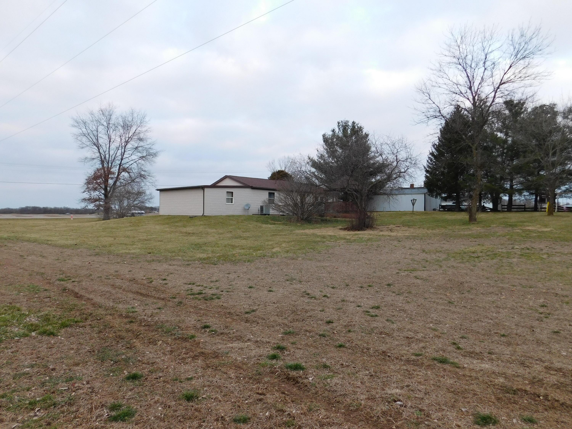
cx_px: 286
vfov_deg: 54.9
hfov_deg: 69.4
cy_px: 214
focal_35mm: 25
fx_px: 413
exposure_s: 1/80
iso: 125
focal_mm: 4.5
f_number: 3.1
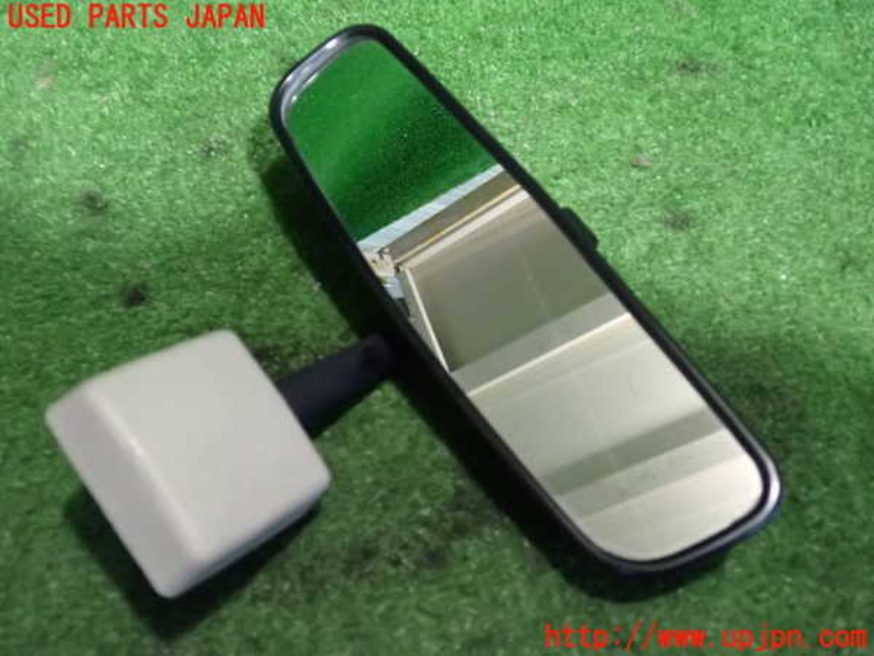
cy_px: 328
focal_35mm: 32
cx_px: 437
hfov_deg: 56.8
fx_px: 808
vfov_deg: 44.2
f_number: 2.4
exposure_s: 1/50
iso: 1600
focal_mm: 5.79
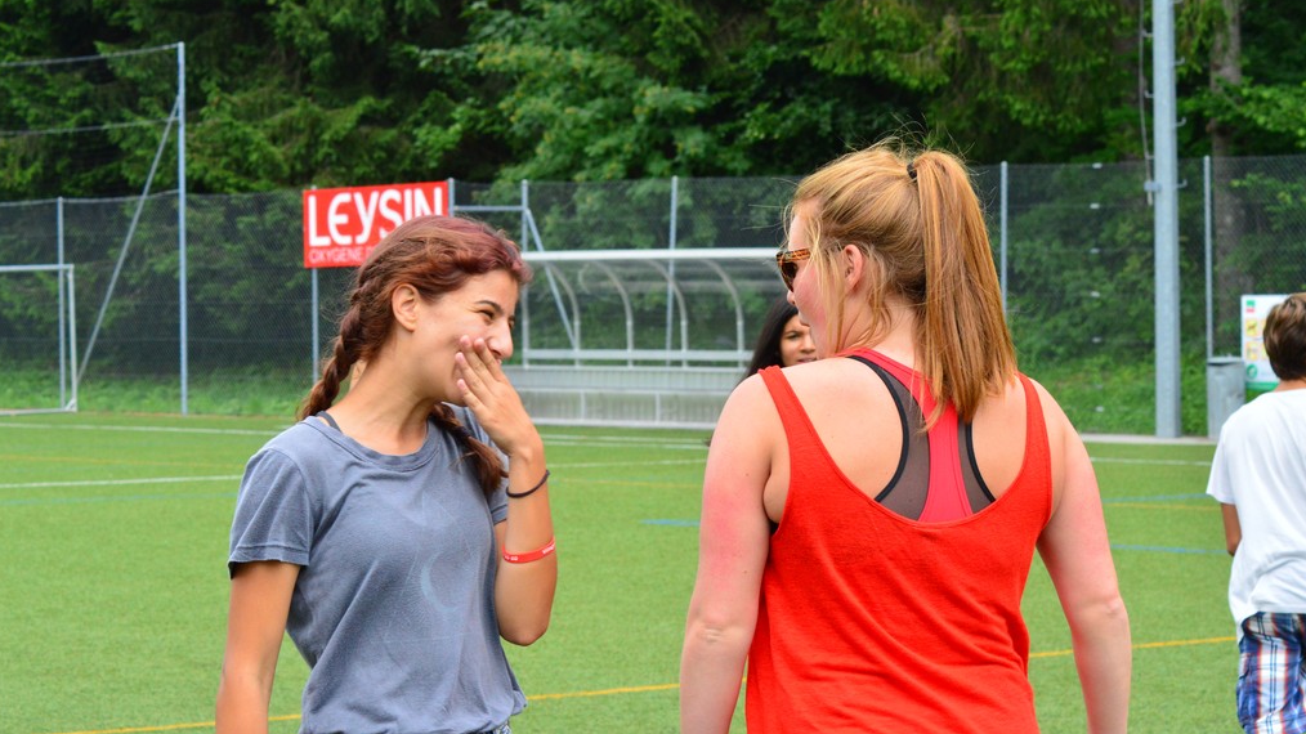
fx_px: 3843
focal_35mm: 111
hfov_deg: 19.3
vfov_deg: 10.9
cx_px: 649
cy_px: 411
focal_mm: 70
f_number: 13
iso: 800
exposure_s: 1/320
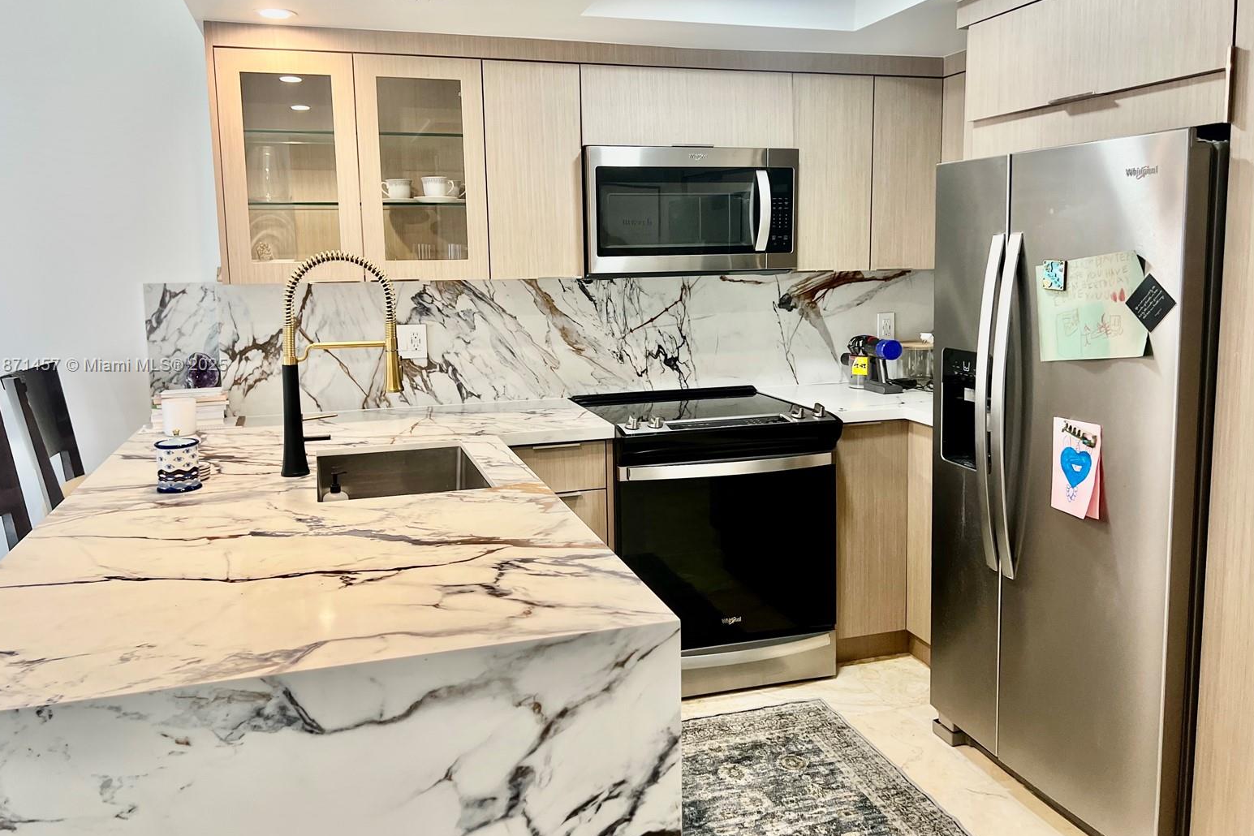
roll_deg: +1.1
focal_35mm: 28
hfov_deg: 65.5
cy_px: 366
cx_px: 617
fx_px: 975
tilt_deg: -7.7
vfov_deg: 46.3
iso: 125
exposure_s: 1/108
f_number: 1.5
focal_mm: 5.7
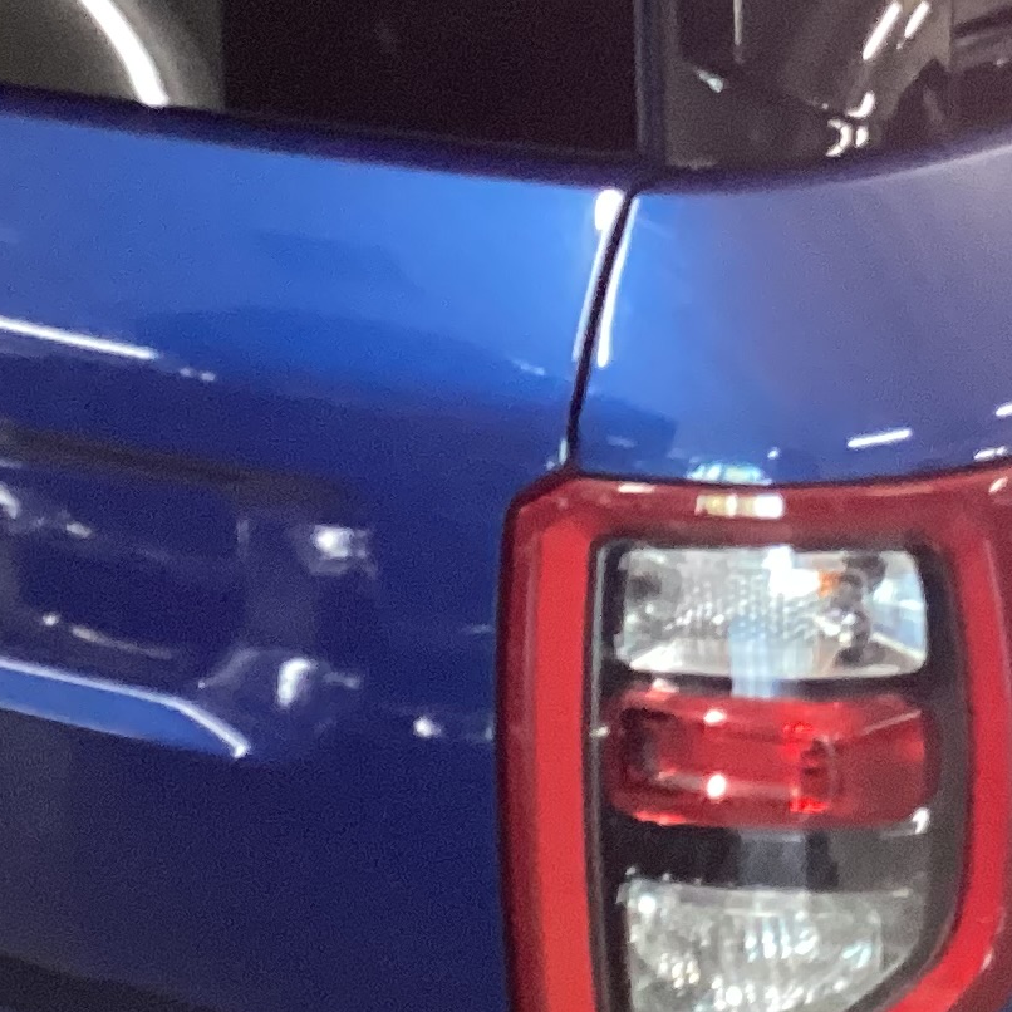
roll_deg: +0.4
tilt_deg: -18.0
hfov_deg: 15.6
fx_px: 3671
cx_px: 712
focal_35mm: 111
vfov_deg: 15.7
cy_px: 370
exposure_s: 1/40
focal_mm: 3.3
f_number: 2.4
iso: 250
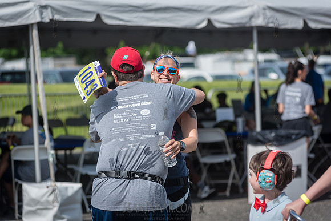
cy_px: 110
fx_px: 1425
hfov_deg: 13.2
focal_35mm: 155
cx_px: 166
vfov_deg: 8.9
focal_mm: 155
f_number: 4.5
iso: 250
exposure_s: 1/3200
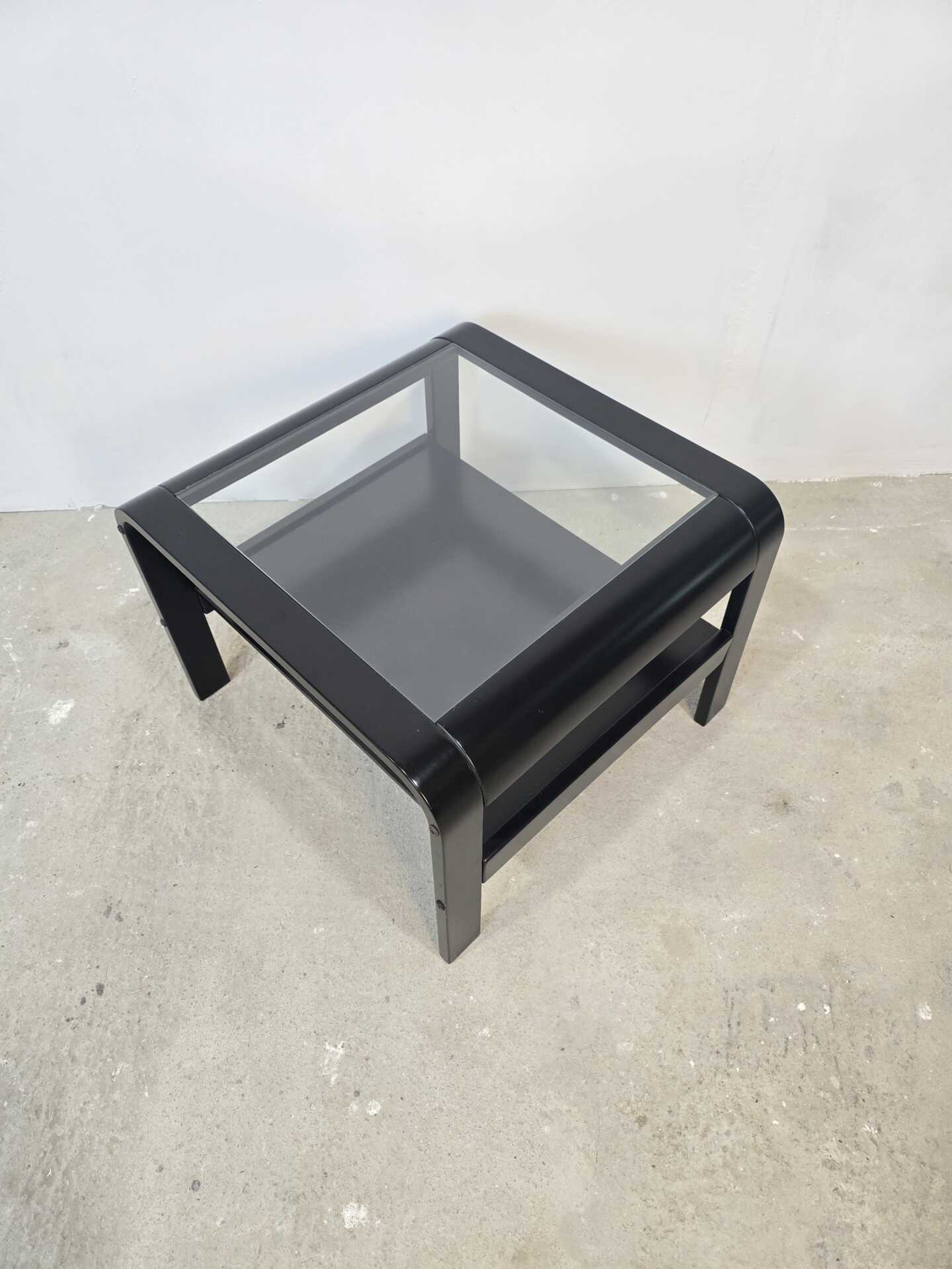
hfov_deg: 58.9
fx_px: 843
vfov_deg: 73.9
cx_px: 476
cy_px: 634
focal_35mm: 23
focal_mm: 6.3
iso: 640
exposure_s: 1/100
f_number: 1.7
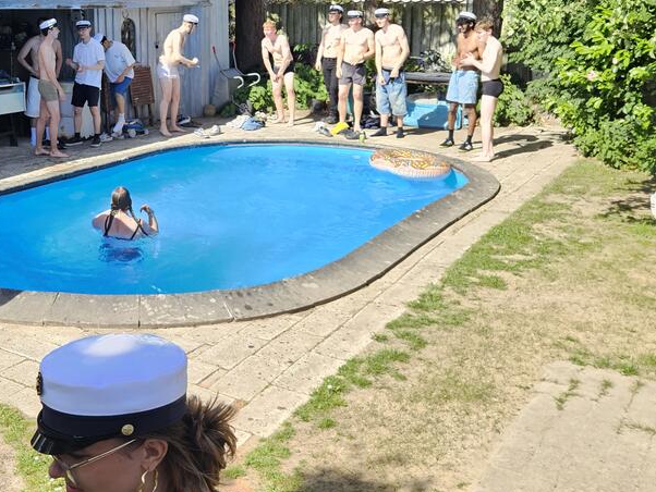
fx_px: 834
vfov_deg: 32.3
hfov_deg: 41.7
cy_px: 122
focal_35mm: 44
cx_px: 167
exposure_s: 1/465
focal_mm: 5.4
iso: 25
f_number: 1.8
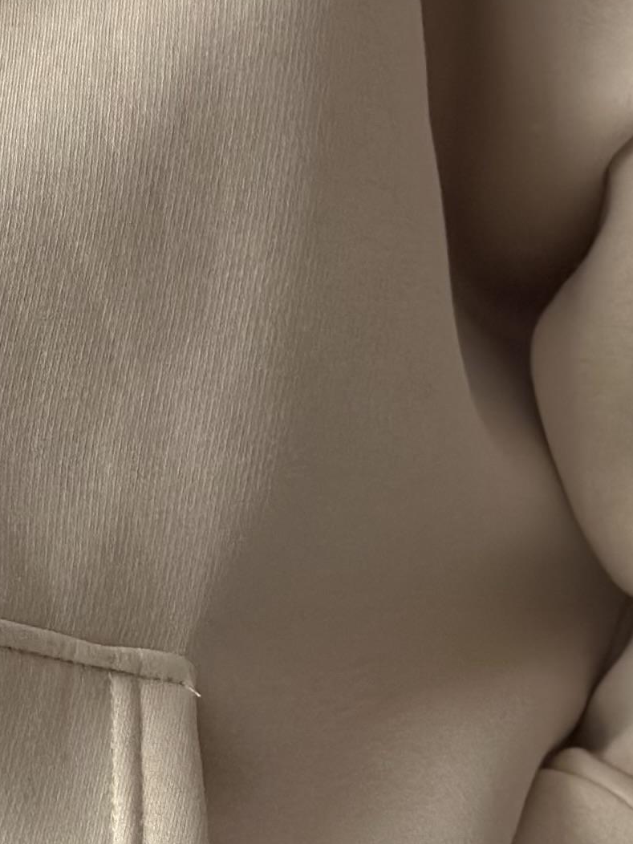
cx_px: -75
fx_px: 4486
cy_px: 287
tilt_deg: +4.4
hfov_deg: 8.0
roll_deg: +0.5
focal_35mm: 184
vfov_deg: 10.7
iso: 200
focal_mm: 6.86
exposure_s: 1/60
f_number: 1.78
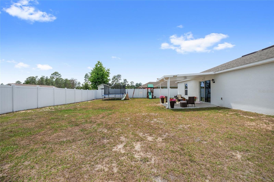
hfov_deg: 104.3
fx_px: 107
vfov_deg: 81.2
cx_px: 137
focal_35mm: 14
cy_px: 91
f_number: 7.1
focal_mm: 14
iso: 320
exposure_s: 1/1000
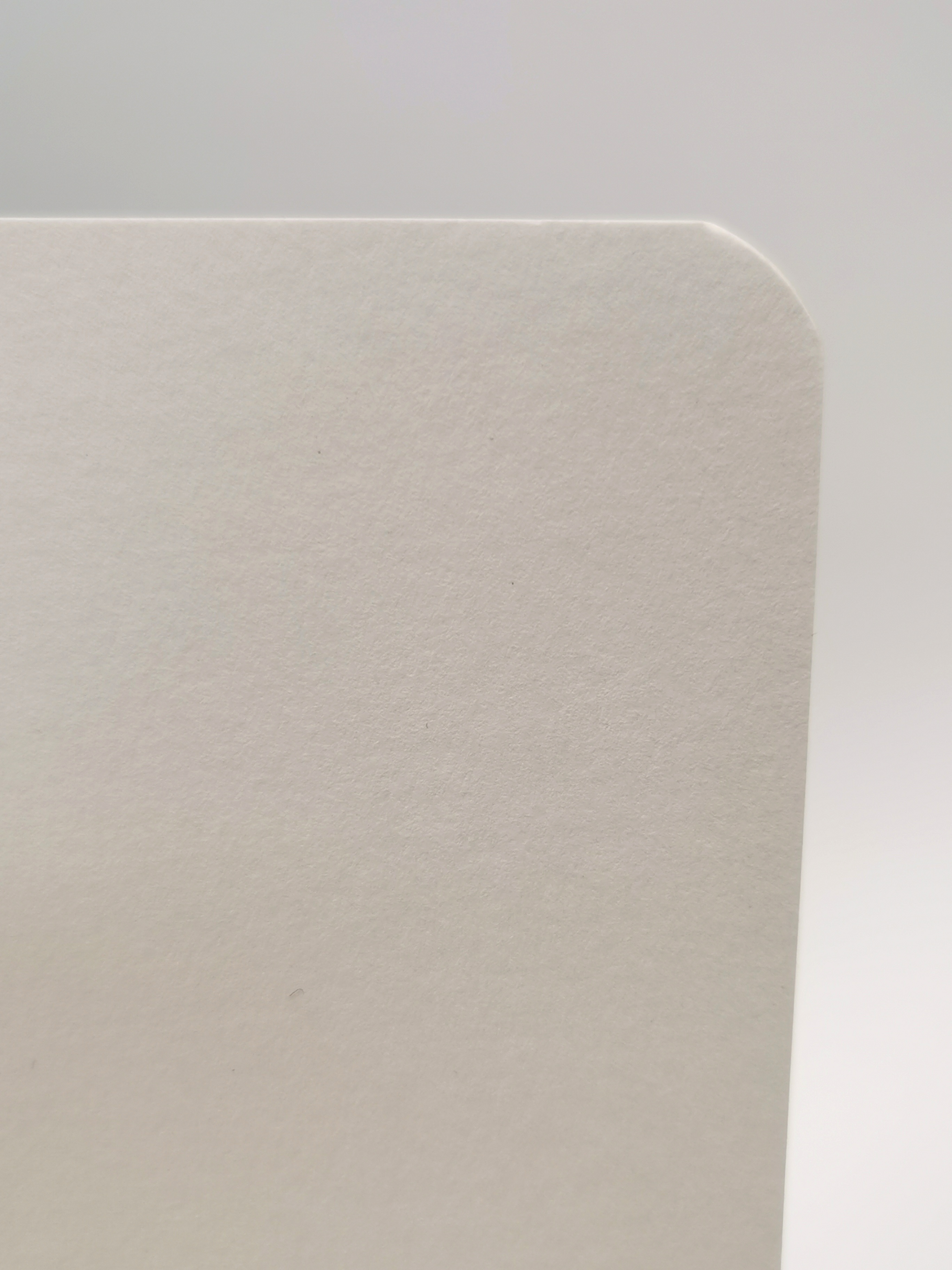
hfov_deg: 34.3
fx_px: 1540
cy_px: 635
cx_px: 476
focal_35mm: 42
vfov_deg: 44.8
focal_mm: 5.56
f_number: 1.6
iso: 50
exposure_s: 1/105
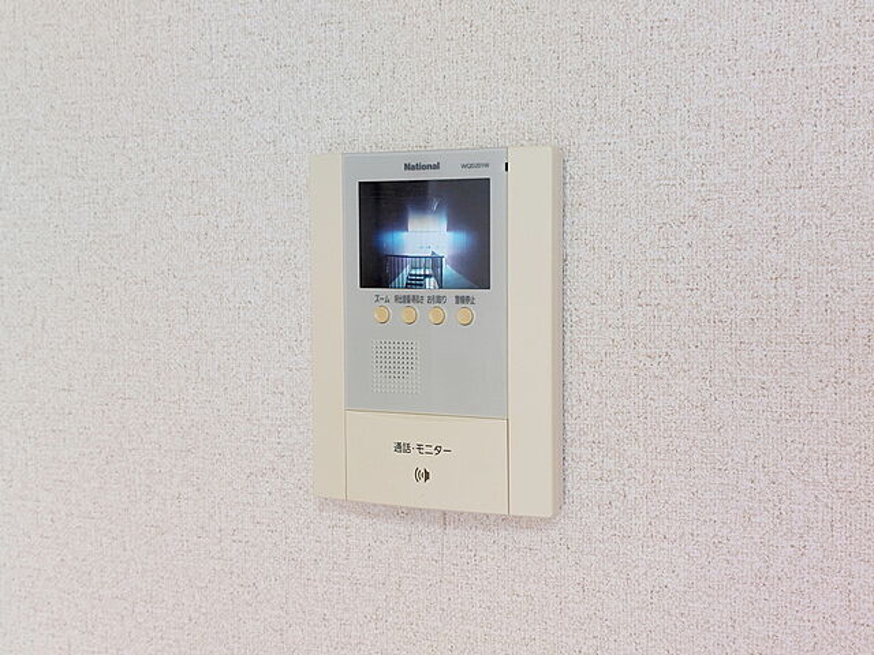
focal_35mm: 24
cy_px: 328
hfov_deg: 71.6
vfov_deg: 56.8
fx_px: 606
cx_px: 437
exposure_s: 1/60
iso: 125
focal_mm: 5.23
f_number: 1.8
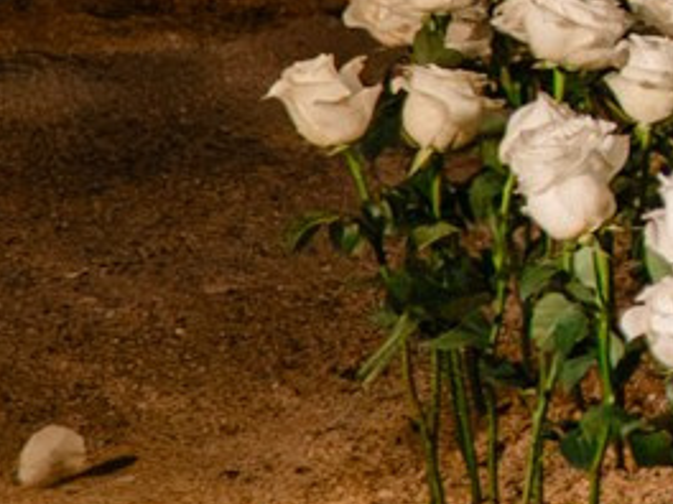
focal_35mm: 421
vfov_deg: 3.5
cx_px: 2904
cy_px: -235
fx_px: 8185
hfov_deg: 4.3
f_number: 3.2
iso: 6400
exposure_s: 1/400
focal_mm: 50
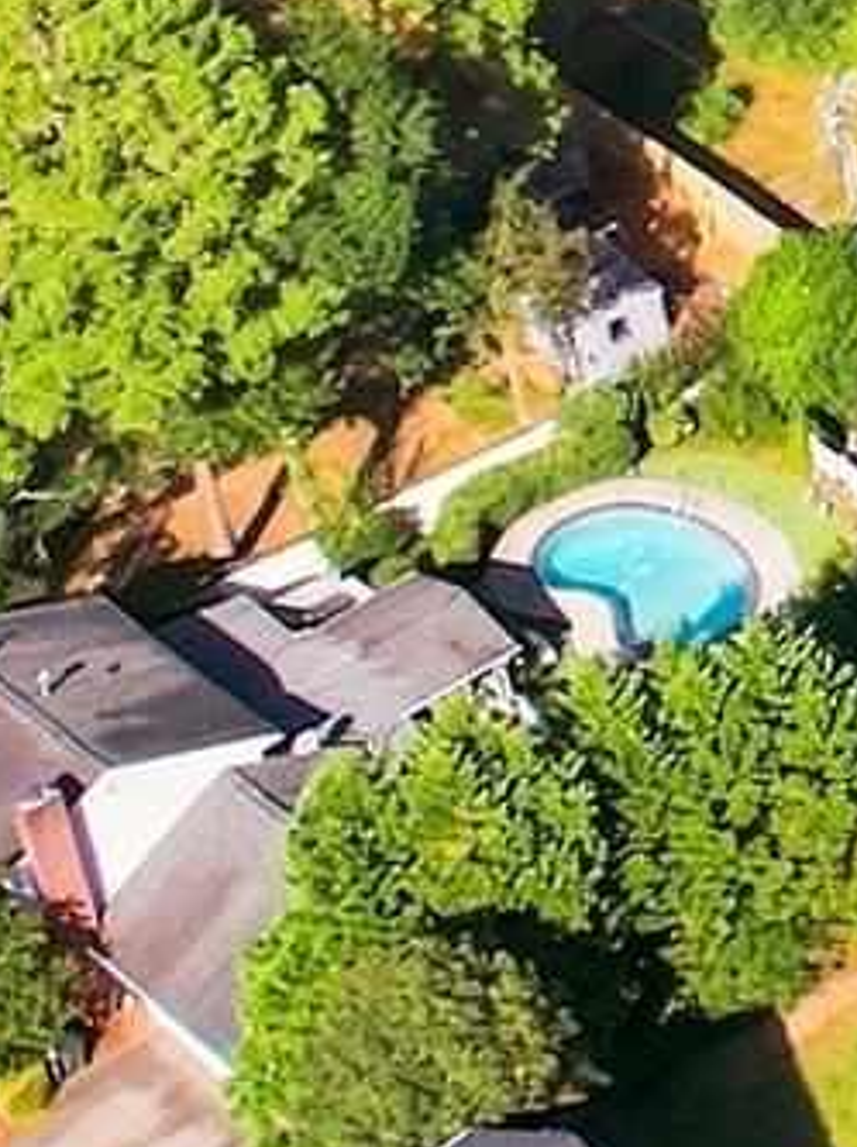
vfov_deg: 11.6
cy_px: -842
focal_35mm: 159
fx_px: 5259
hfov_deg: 7.5
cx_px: 2991
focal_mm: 8.4
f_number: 2.8
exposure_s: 1/320
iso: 130
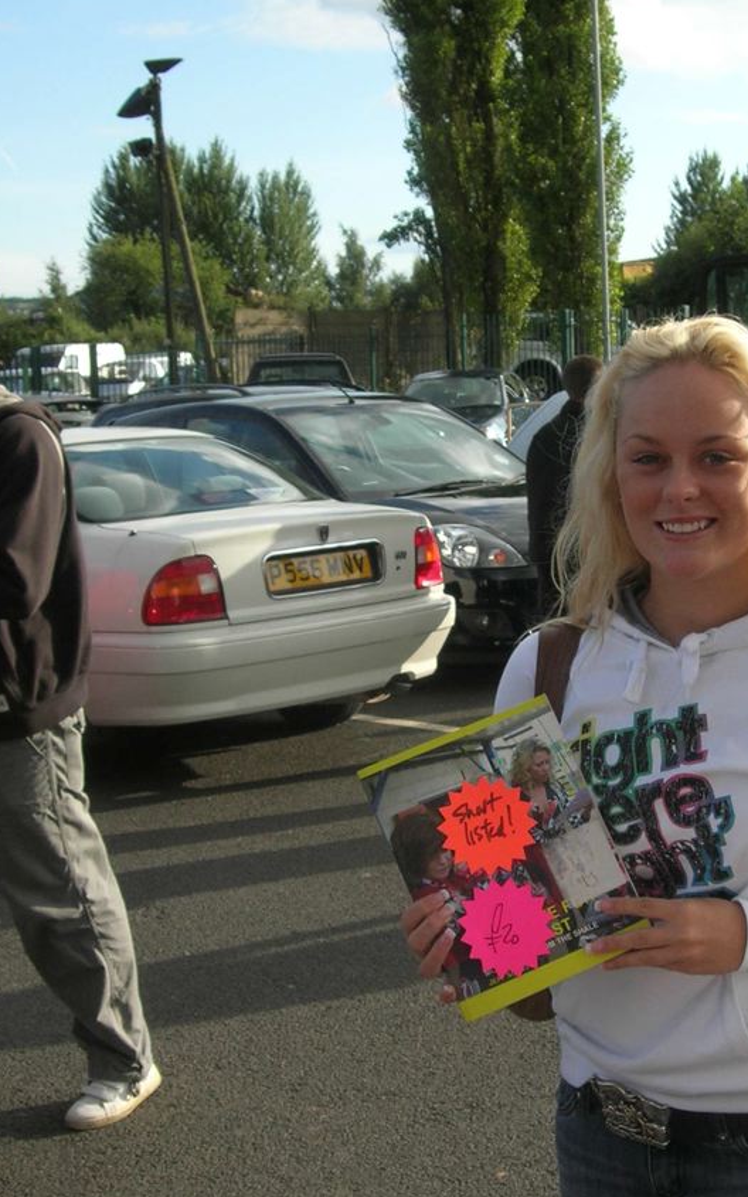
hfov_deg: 21.2
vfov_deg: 33.4
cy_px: 691
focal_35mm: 61
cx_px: 511
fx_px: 1990
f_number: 4.8
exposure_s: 1/310
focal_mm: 7.8
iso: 64
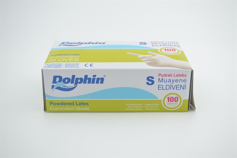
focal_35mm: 54
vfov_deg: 25.0
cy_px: 79
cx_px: 118
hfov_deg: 36.9
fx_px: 355
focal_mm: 36
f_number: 5
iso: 100
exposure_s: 1/60
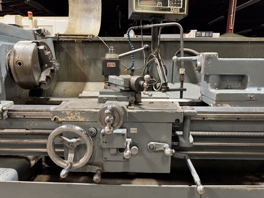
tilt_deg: -12.3
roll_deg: +0.5
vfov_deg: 56.8
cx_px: 132
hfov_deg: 71.6
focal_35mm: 24
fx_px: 183
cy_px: 99
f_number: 1.78
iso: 250
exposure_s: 1/60
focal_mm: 6.76
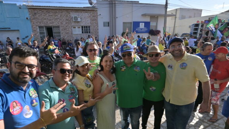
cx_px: 105
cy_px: 75
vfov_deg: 58.8
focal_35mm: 19
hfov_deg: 90.3
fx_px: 114
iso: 200
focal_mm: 9
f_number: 2.8
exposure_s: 1/4000
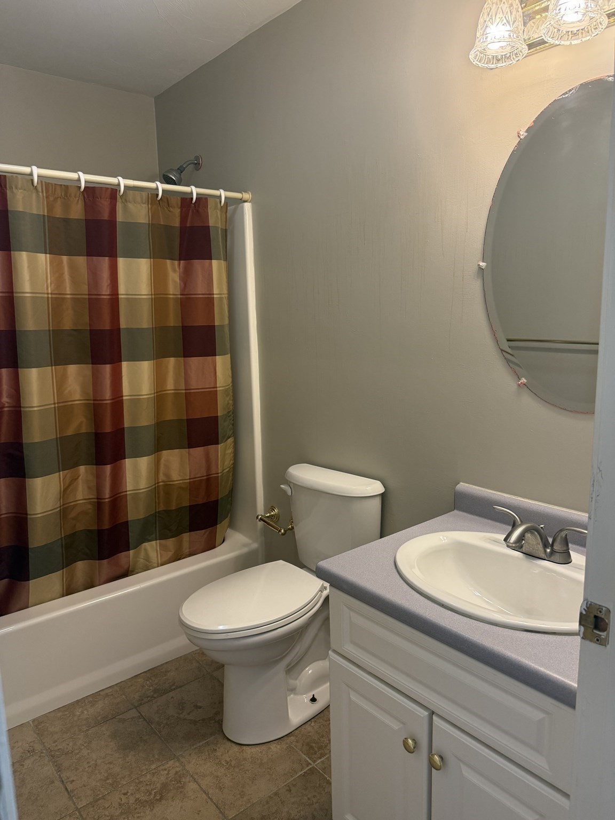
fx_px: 569
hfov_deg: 56.8
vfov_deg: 71.6
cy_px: 410
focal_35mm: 24
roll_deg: +1.0
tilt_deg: -7.5
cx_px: 308
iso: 250
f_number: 1.78
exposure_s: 1/120
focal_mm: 6.76
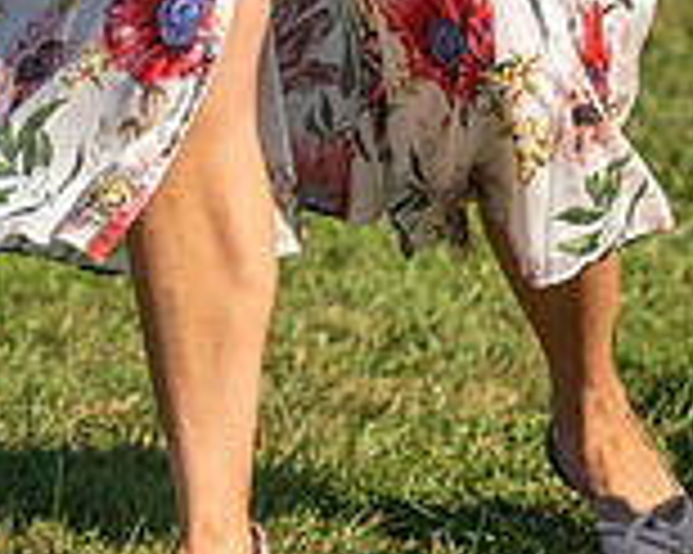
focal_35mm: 288
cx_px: 988
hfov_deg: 6.6
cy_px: -230
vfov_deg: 5.3
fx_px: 5903
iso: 100
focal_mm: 70
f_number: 3.2
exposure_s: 1/2500
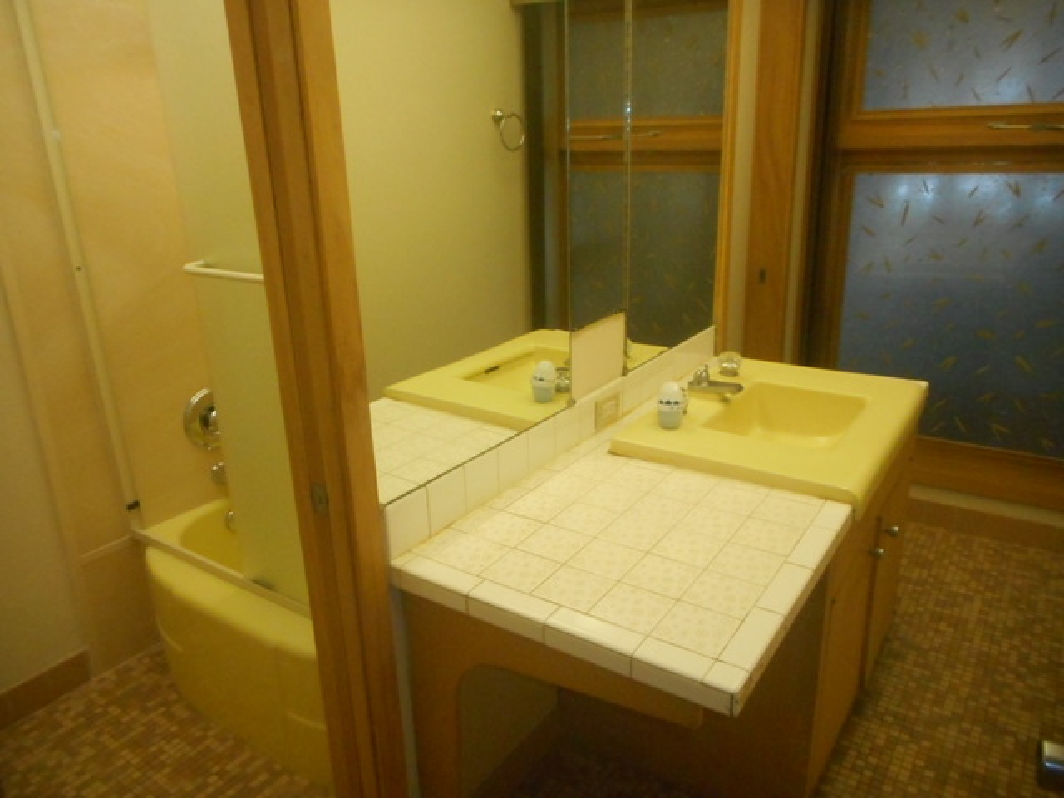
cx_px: 532
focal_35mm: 25
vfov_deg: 54.9
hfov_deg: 69.4
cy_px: 399
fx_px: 768
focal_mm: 4.5
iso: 640
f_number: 3.7
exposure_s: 1/25
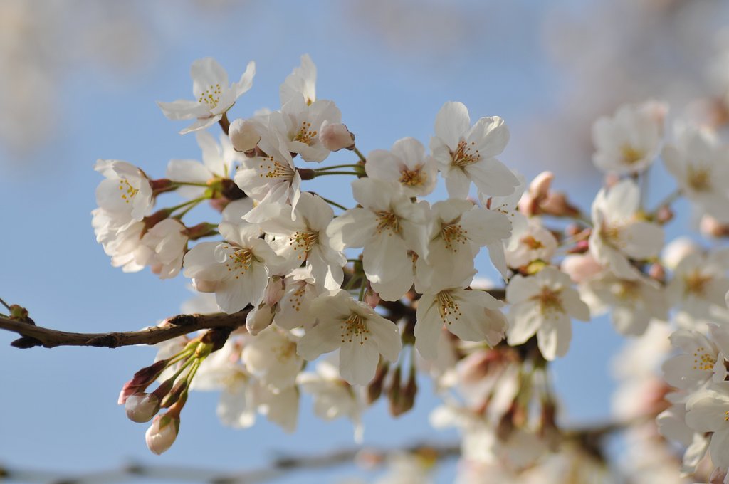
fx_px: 2730
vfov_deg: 10.1
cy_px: 242
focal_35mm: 135
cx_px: 364
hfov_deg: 15.2
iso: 200
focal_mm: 90
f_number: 3.2
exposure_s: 1/3200
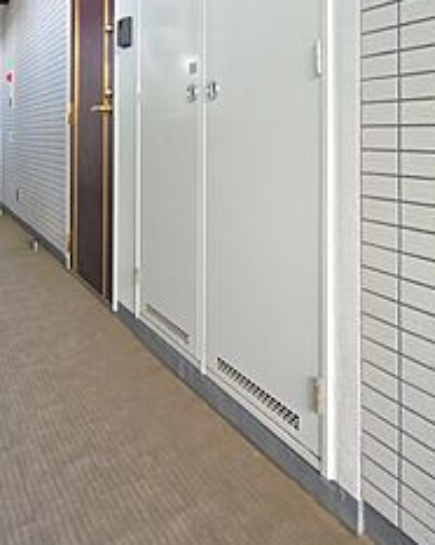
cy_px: 126
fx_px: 467
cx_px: 186
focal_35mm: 29
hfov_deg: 49.8
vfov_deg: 57.0
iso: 160
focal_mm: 10
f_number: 3.5
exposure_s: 1/30
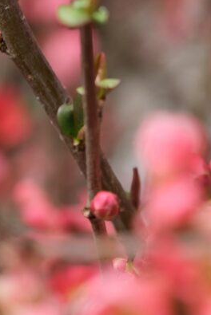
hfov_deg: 4.2
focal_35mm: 324
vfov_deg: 6.3
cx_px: 255
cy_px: 62
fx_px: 2843
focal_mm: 83.3
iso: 320
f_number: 5.6
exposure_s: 1/640
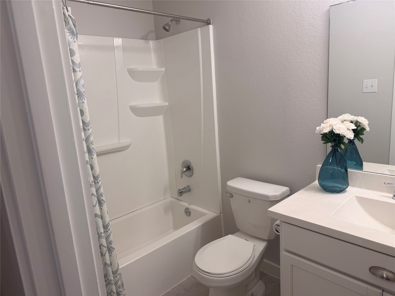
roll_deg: +4.1
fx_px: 274
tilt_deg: -11.5
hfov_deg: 71.6
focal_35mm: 24
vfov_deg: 56.8
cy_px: 148
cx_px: 198
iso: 64
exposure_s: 1/120
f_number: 1.78
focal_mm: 6.76
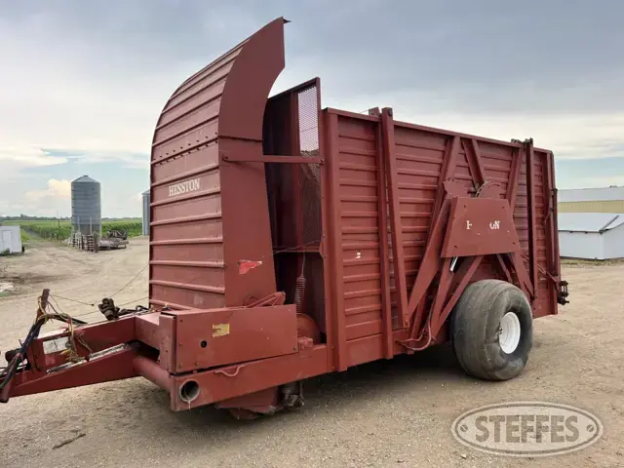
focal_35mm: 26
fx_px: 469
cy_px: 234
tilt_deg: -1.9
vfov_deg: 53.1
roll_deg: +0.7
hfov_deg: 67.3
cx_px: 312
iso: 50
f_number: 1.5
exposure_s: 1/416
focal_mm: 5.7
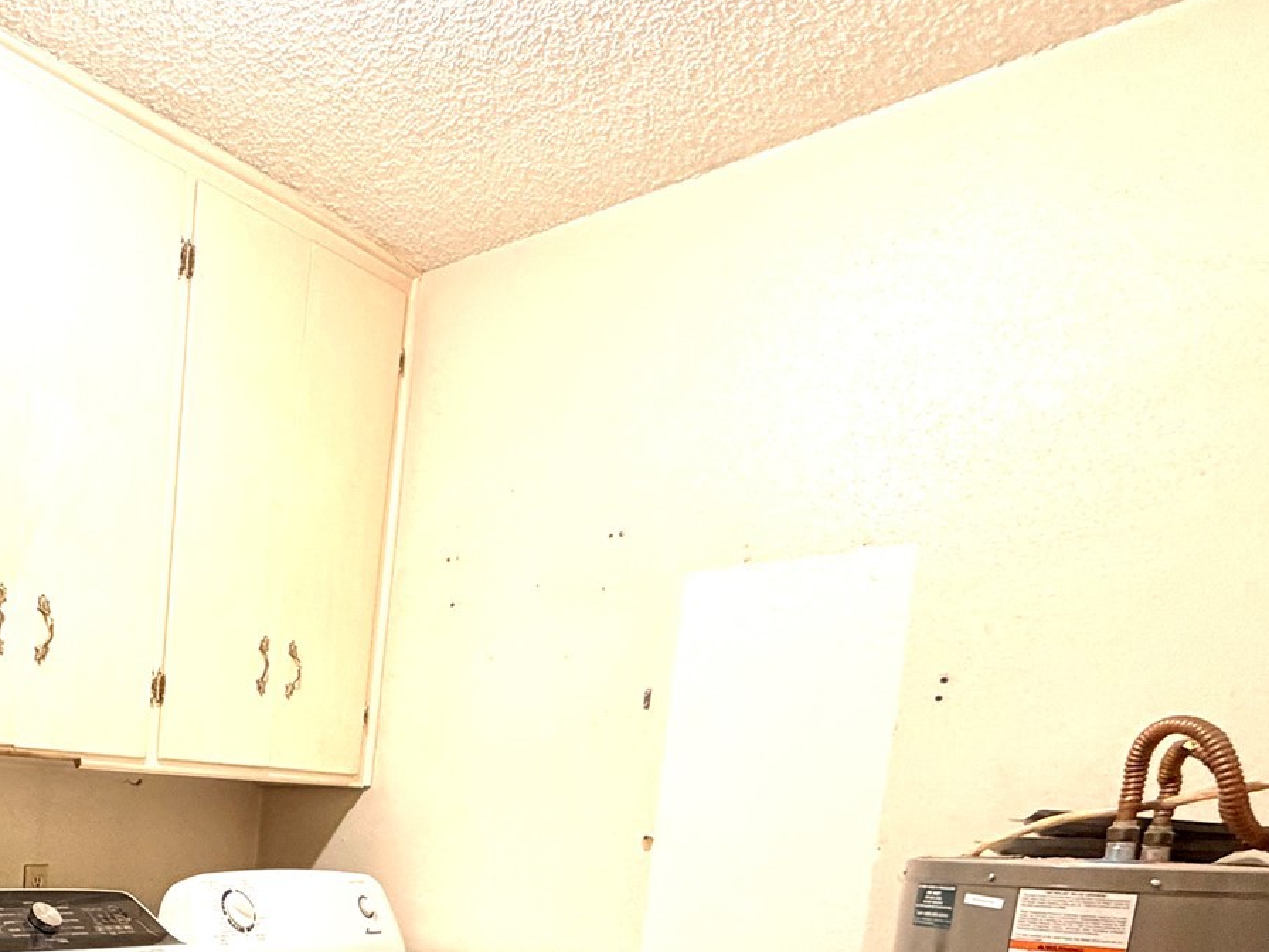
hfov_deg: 46.0
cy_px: 1002
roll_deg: -2.1
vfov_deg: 38.1
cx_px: -48
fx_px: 1173
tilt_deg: -10.2
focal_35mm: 32
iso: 200
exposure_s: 1/60
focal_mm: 2.22
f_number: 2.2
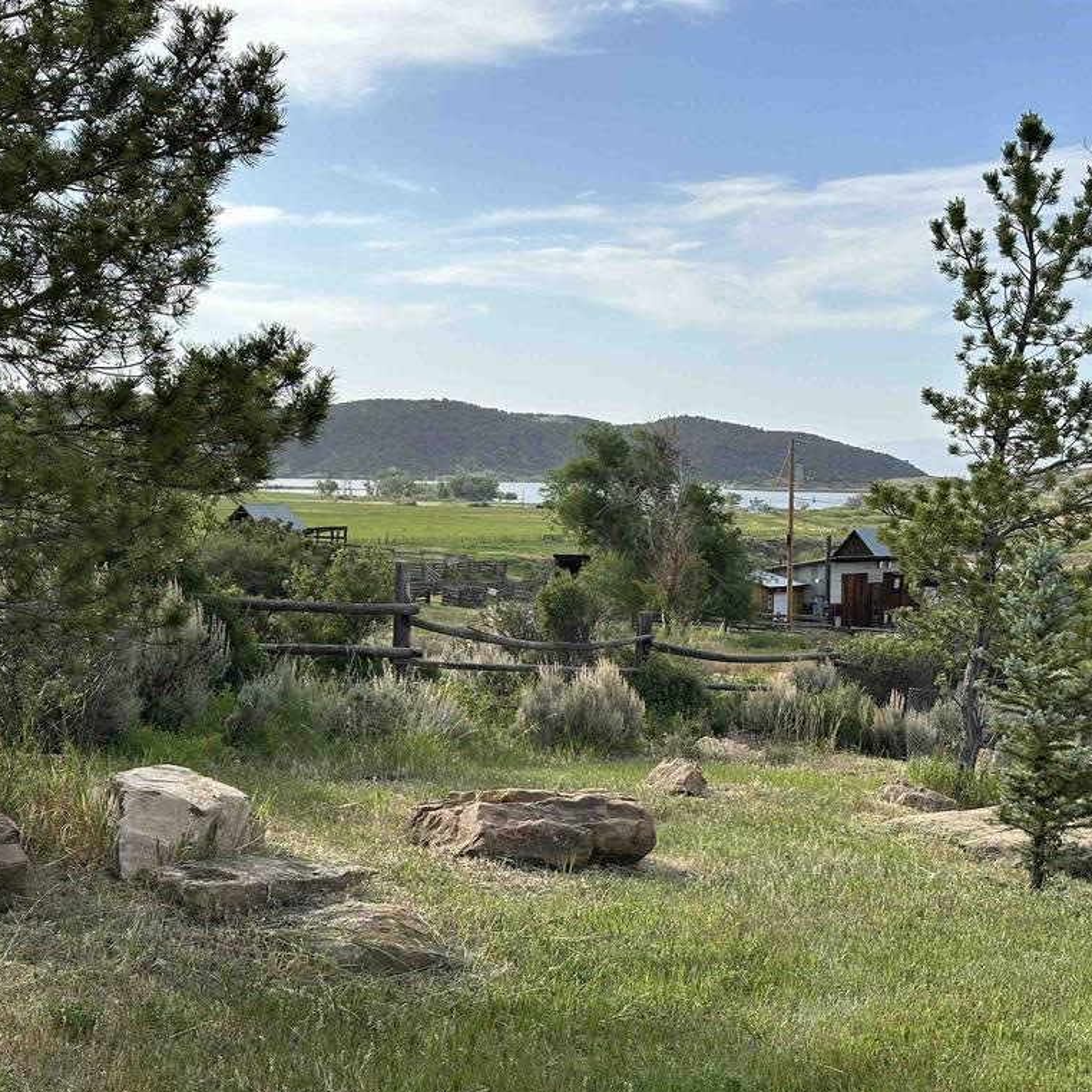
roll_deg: -0.8
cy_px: 549
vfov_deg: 30.0
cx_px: 473
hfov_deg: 30.0
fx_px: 2034
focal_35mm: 57
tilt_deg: -2.3
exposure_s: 1/3257
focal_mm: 6.86
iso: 64
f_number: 1.78
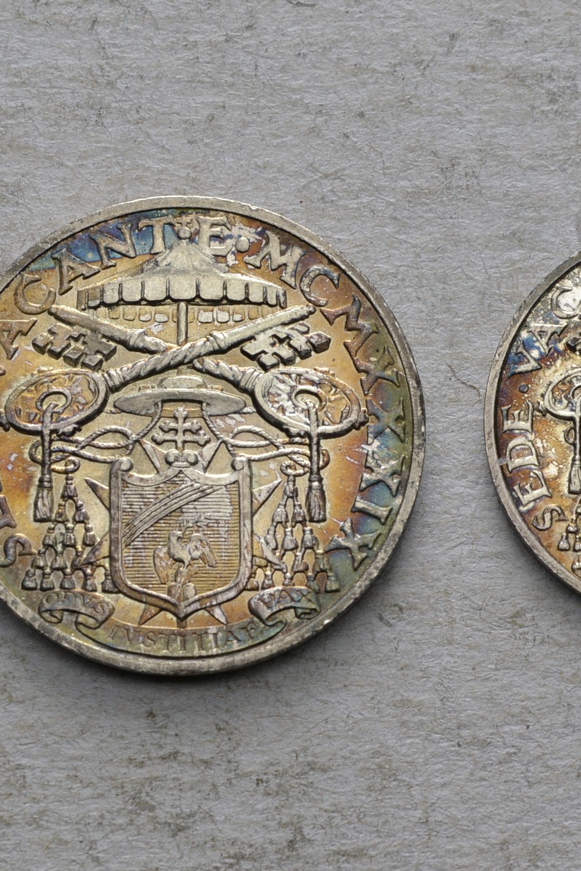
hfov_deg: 9.9
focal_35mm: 138
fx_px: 3337
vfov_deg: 14.9
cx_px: 431
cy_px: 439
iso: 400
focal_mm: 55
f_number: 14
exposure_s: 1/250
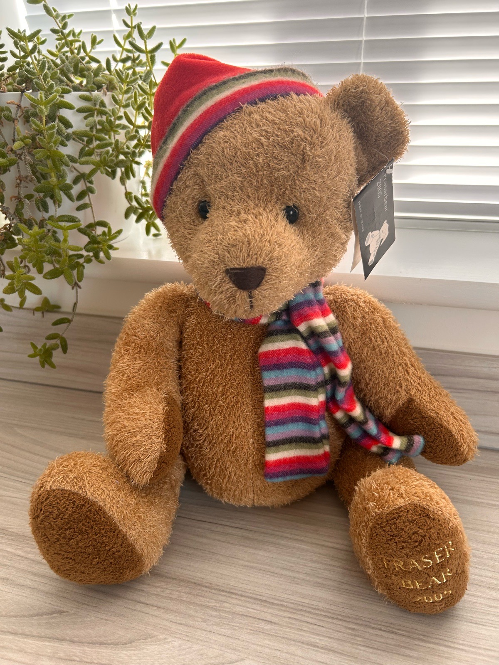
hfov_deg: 53.1
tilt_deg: -23.8
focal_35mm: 26
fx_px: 500
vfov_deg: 67.3
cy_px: 332
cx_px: 250
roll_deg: -0.2
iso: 100
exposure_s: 1/121
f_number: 1.5
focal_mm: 5.7
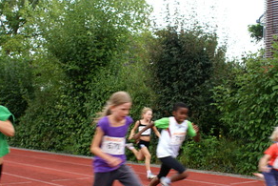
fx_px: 471
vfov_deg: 22.1
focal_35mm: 61
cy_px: 133
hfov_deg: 32.8
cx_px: 161
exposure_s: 1/125
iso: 200
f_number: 4
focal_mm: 22
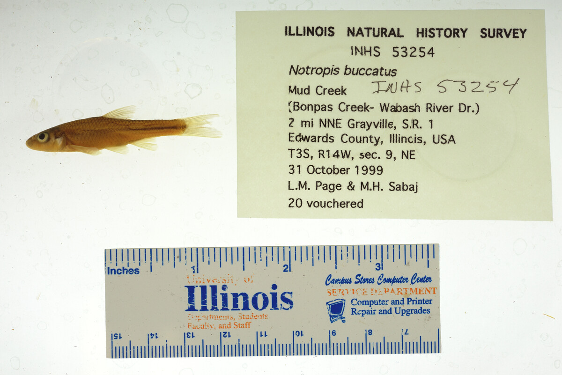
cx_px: 281
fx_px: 937
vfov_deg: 22.6
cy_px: 188
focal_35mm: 60
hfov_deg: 33.4
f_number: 10
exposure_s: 1/200
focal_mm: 60
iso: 100
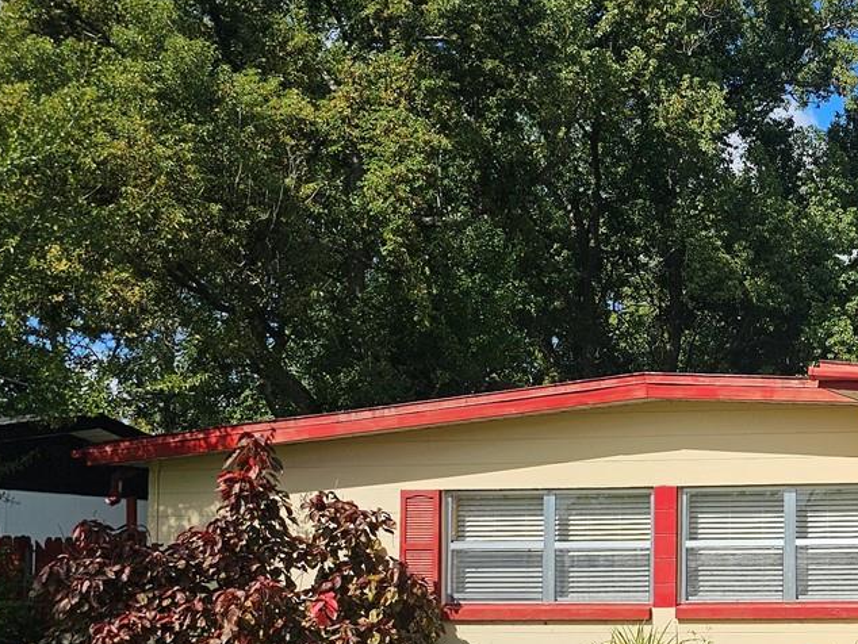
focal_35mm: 58
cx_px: 1001
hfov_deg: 29.2
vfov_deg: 24.7
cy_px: 543
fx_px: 1438
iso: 10
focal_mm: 6.3
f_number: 1.7
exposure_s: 1/1126
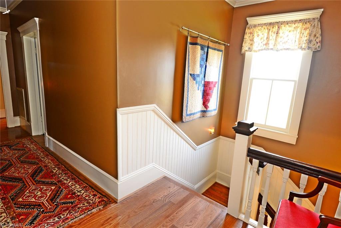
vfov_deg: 73.8
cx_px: 170
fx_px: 152
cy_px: 114
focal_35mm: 16
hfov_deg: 96.7
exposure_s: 1/10
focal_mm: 16
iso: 320
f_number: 5.6
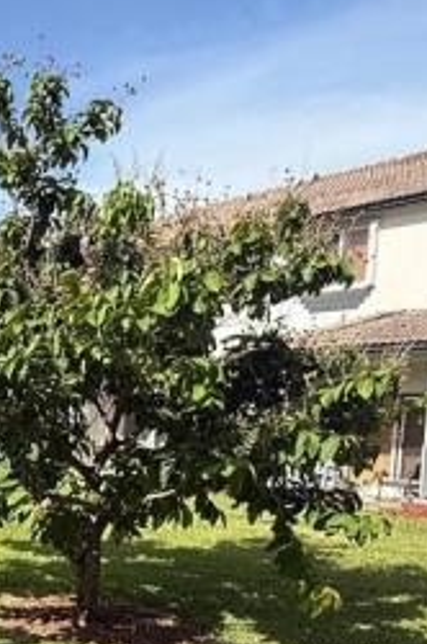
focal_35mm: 42
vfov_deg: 45.0
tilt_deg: -3.6
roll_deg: -0.9
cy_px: 474
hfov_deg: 26.6
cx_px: -139
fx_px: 749
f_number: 2.2
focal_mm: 2.22
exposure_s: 1/1464
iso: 50
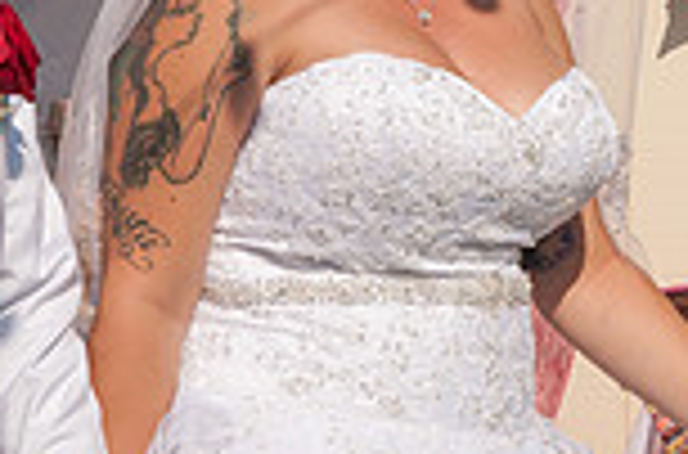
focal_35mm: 251
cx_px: 661
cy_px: 22
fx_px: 4782
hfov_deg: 8.2
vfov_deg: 5.4
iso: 200
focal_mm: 66
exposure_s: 1/640
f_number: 13
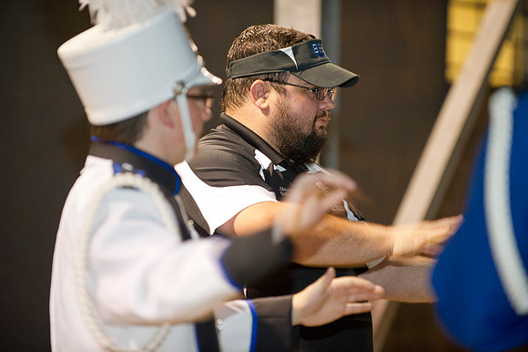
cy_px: 176
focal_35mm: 180
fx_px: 2638
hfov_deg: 11.4
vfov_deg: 7.6
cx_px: 264
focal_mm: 180
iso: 4000
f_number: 2.8
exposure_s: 1/60
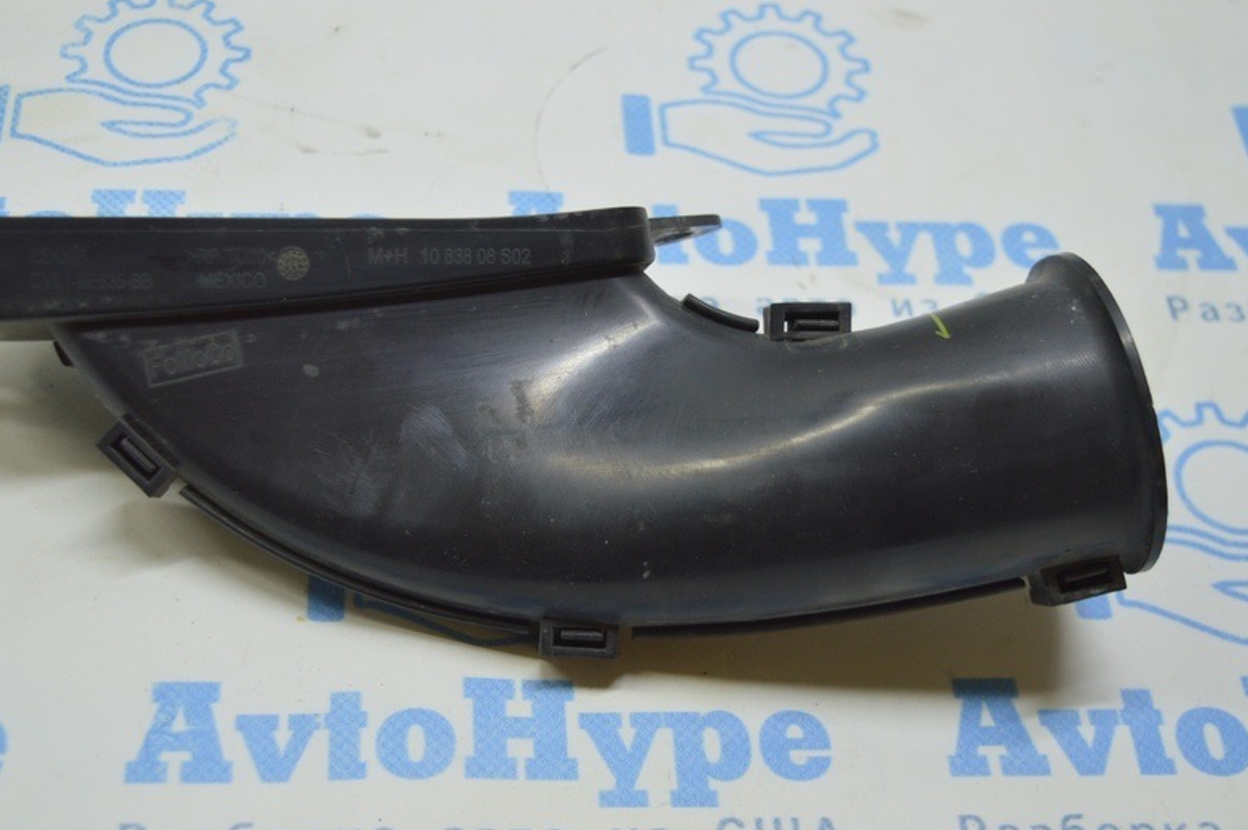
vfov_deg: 24.6
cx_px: 504
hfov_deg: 36.2
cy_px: 457
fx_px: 1905
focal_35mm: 55
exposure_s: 1/60
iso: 400
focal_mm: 28
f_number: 4.2
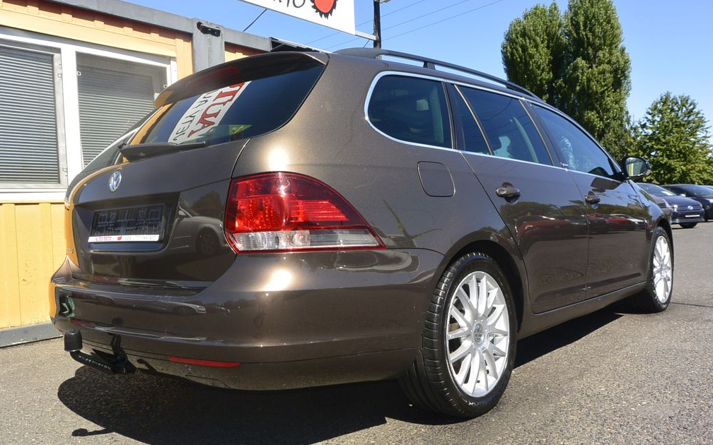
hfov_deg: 64.6
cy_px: 235
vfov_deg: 43.1
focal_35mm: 29
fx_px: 564
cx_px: 353
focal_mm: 10.7
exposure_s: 1/250
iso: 160
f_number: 7.1
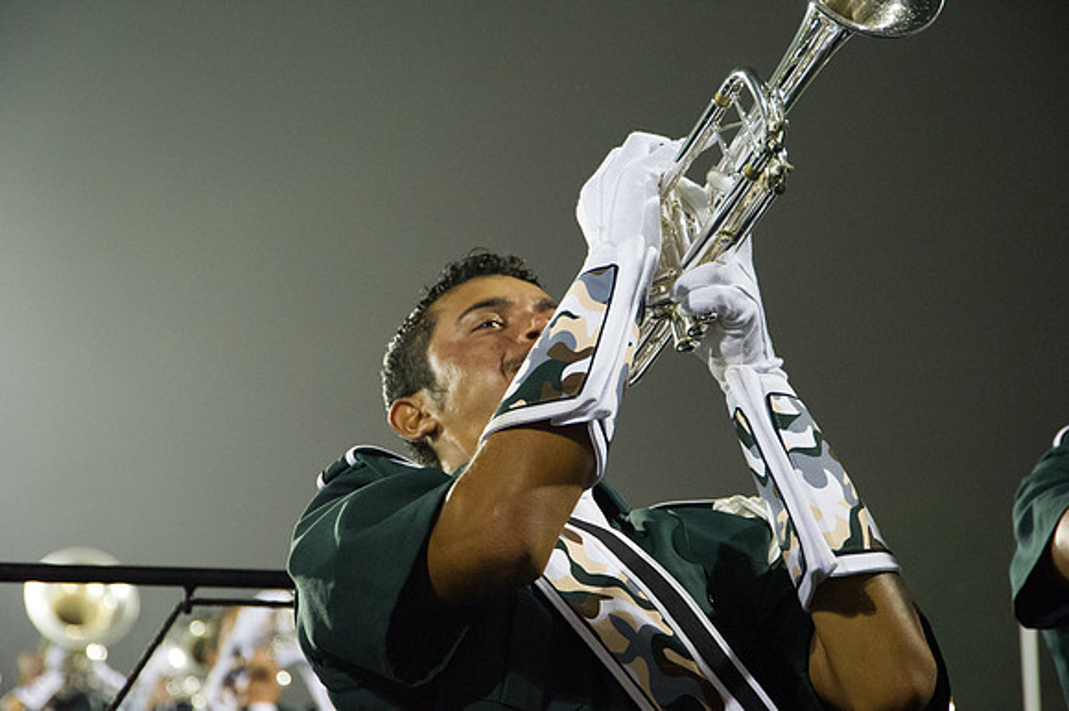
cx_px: 534
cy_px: 356
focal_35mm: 100
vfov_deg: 13.7
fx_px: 2968
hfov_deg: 20.4
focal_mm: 100
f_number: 5.6
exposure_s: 1/100
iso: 12800
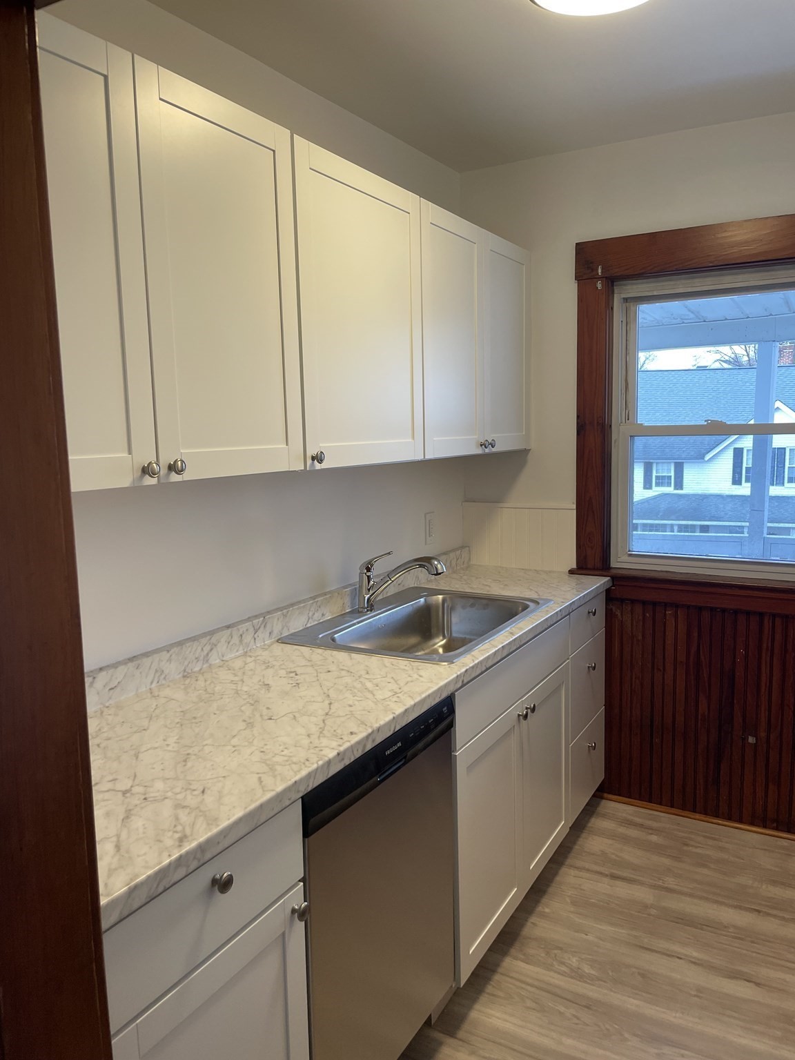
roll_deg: +1.5
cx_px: 398
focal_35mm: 26
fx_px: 796
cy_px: 530
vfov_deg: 67.3
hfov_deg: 53.1
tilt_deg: -7.5
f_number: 1.6
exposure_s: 1/120
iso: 100
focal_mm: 4.2
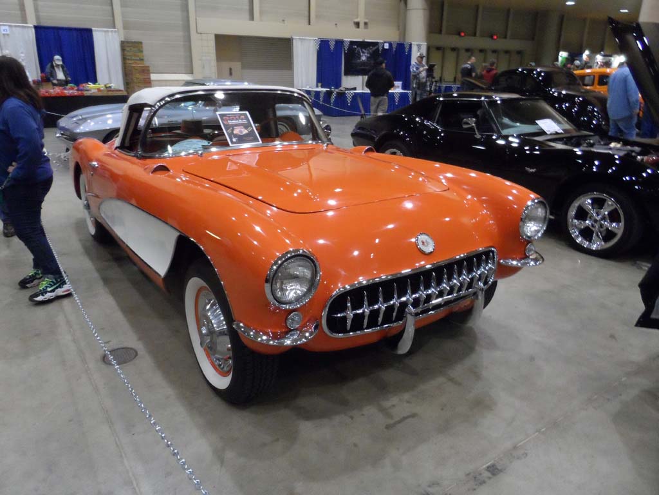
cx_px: 330
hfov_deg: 71.6
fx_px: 457
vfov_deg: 56.8
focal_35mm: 24
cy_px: 248
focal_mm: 4
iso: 480
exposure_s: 1/30
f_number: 3.2
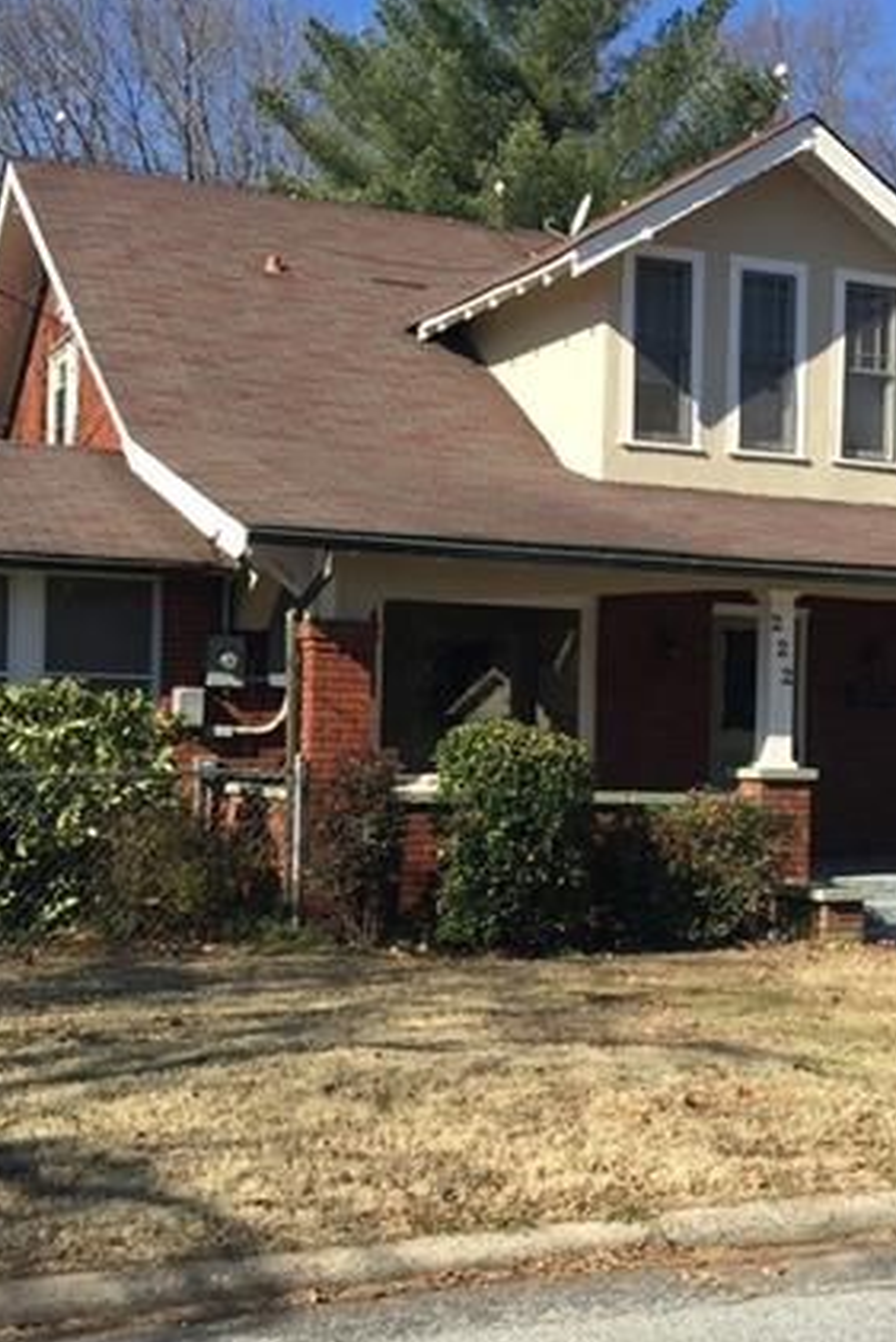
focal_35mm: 55
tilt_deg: +0.9
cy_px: 762
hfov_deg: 24.6
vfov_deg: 36.2
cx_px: 539
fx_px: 2051
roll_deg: -0.8
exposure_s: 1/1319
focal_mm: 4.15
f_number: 2.2
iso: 32
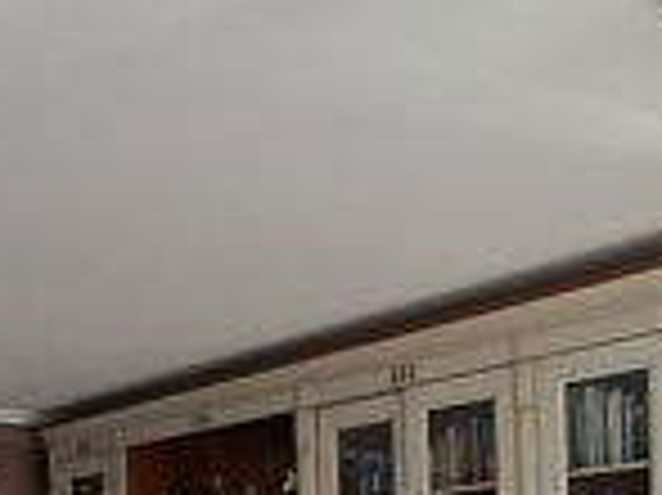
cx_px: 243
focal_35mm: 53
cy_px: 612
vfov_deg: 24.6
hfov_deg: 36.0
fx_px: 1013
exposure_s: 1/100
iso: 50
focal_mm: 1.74
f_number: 2.2
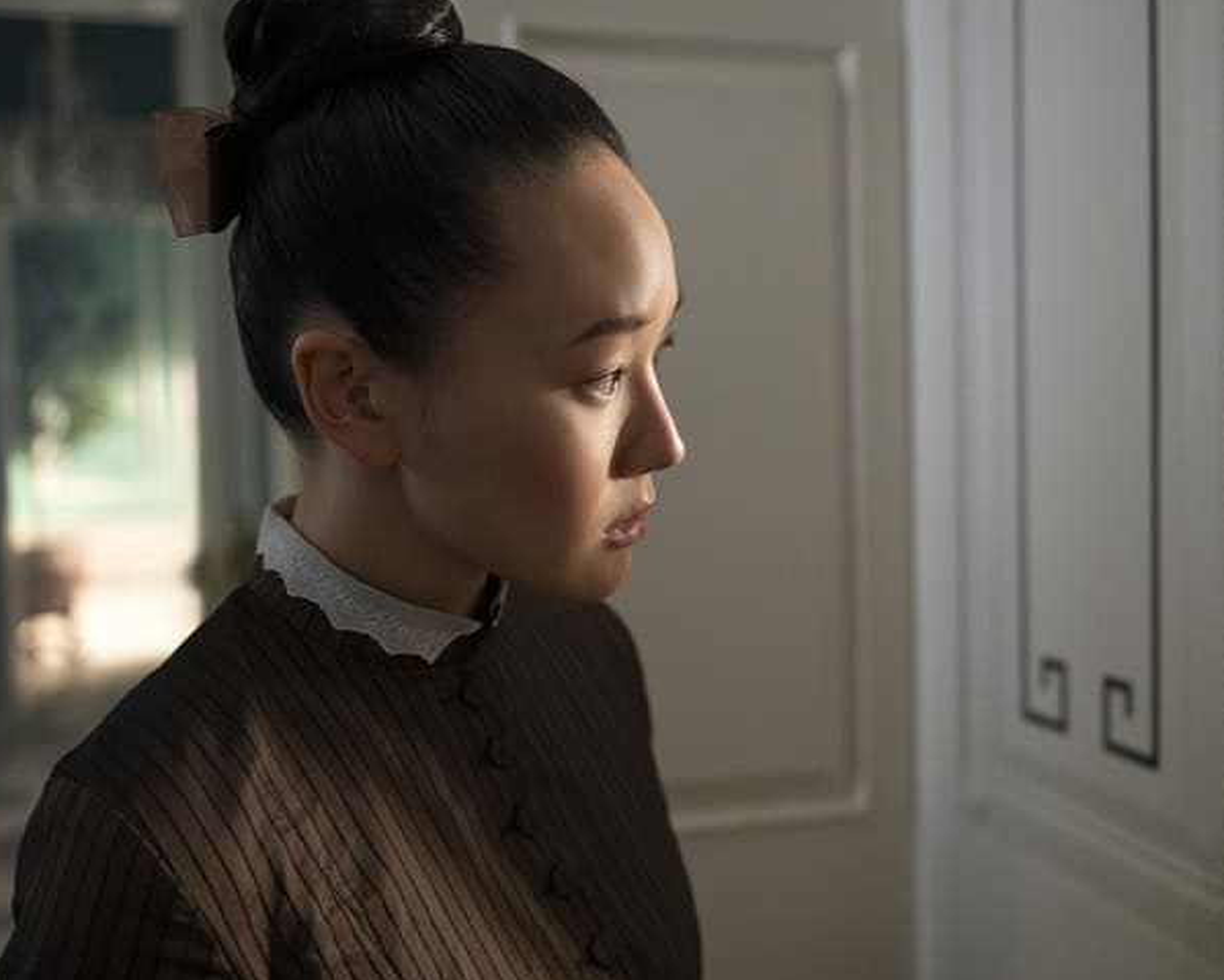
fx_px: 1413
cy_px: 488
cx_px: 658
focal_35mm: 39
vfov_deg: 38.2
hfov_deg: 46.8
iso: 1250
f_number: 2.8
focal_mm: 34
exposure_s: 1/60
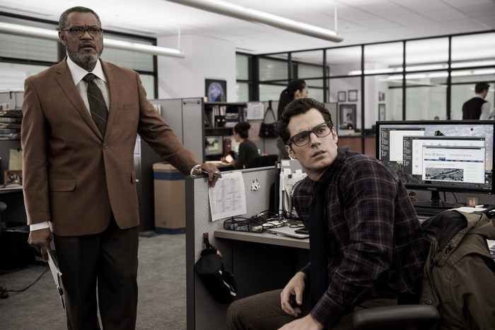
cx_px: 248
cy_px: 165
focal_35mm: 42
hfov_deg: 46.4
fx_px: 578
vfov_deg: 31.9
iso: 1000
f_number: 4
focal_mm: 42
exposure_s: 1/160
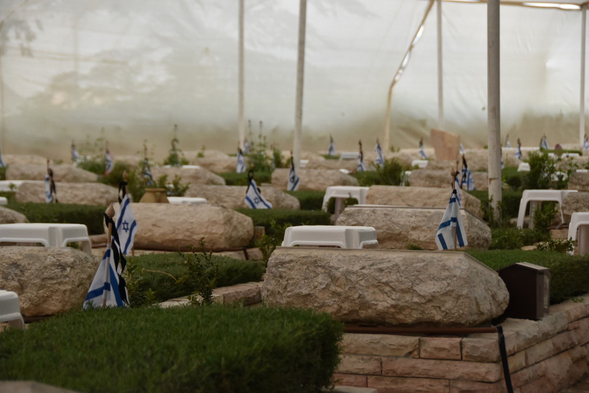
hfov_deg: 17.1
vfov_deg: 11.4
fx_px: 1963
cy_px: 196
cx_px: 294
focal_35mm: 120
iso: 640
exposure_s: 1/25
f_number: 5
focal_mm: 80
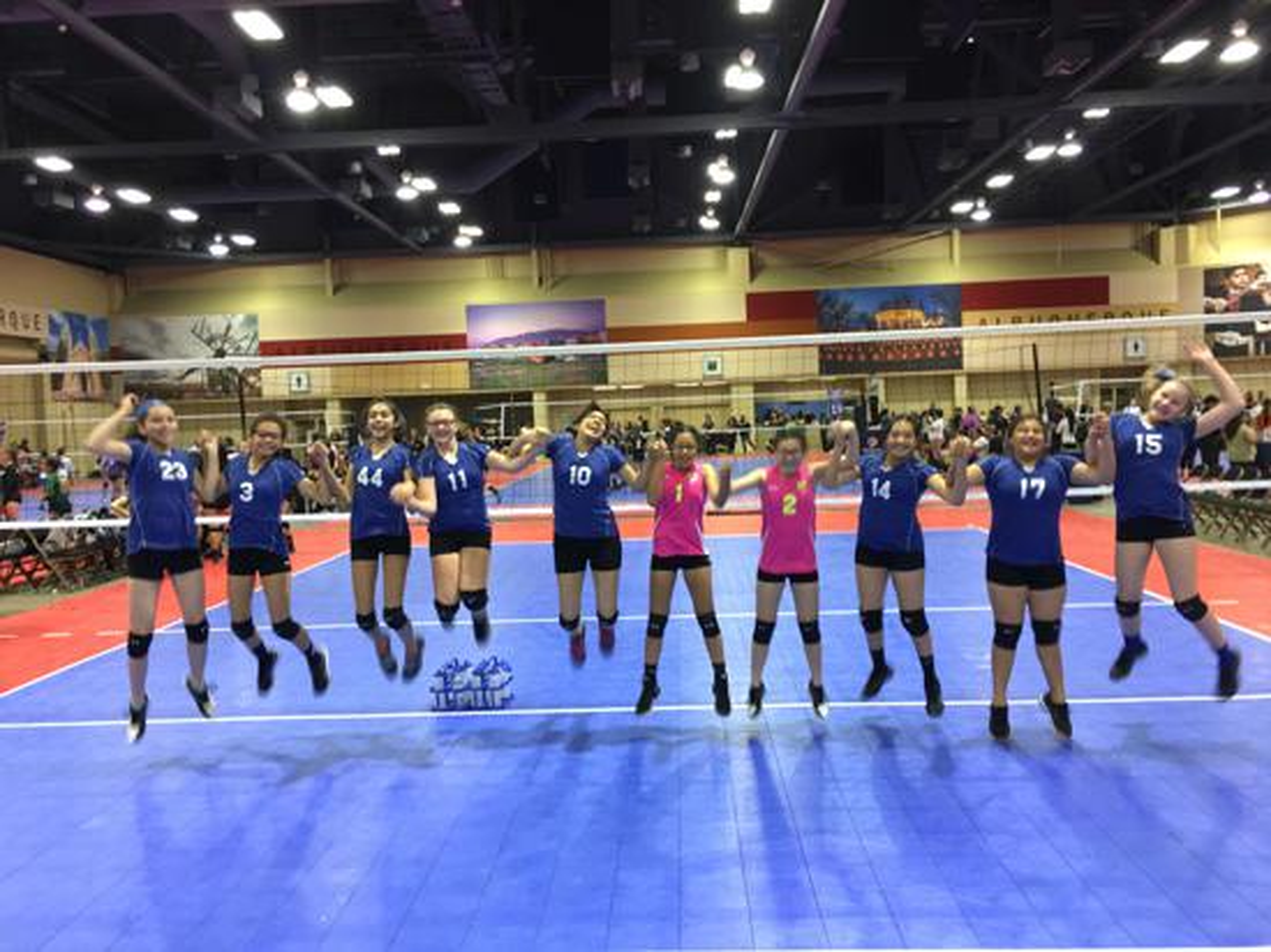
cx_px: 636
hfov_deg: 61.7
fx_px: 1064
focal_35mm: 29
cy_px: 476
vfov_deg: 48.2
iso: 40
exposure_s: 1/15
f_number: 2.2
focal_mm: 4.15
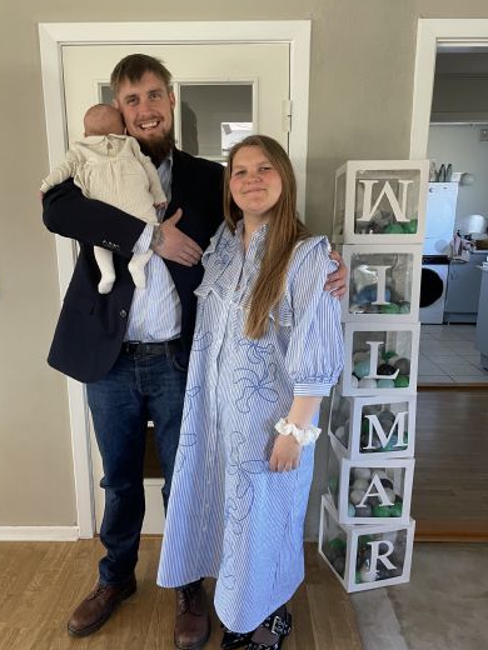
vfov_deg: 59.9
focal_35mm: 30
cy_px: 346
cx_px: 230
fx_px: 564
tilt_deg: -14.6
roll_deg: +0.3
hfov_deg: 46.8
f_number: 1.6
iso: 125
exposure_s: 1/66
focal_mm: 4.2
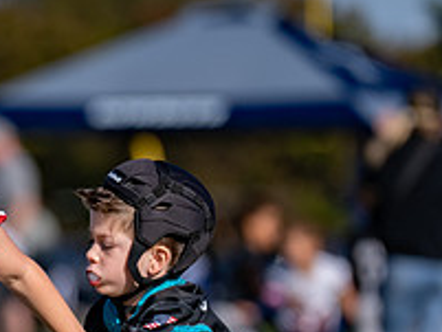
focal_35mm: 756
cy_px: 293
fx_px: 9659
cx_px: -58
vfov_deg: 2.0
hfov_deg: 2.6
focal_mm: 200
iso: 100
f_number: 2.8
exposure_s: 1/3200
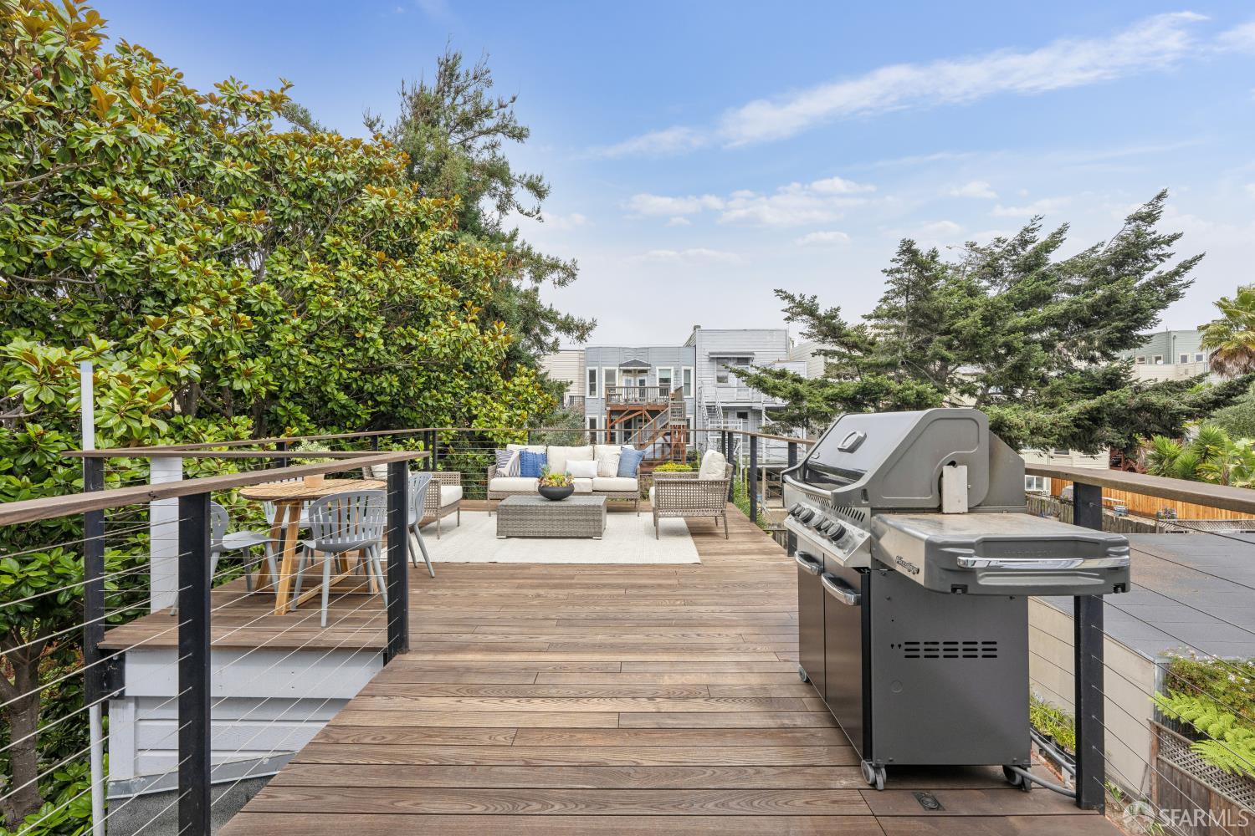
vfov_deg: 77.3
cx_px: 628
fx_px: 523
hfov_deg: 100.4
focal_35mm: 15
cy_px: 418
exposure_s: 1/500
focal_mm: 15
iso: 250
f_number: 9
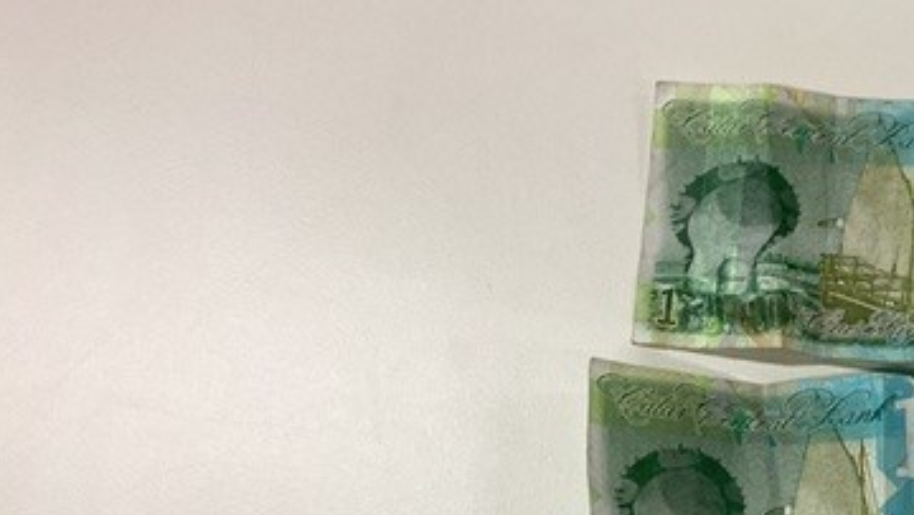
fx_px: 1455
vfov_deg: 19.5
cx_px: 759
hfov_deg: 33.6
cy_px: 523
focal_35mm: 60
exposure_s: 1/50
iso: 50
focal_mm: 3.3
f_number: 2.4
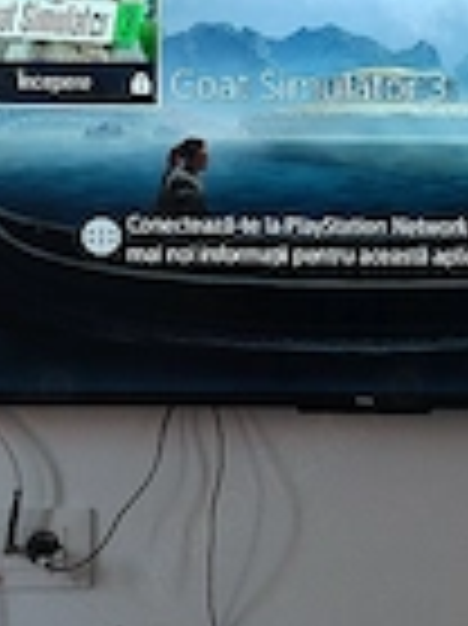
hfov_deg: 21.0
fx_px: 1246
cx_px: 369
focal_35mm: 69
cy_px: 176
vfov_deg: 27.9
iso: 258
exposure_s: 1/33
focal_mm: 5.89
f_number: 1.89
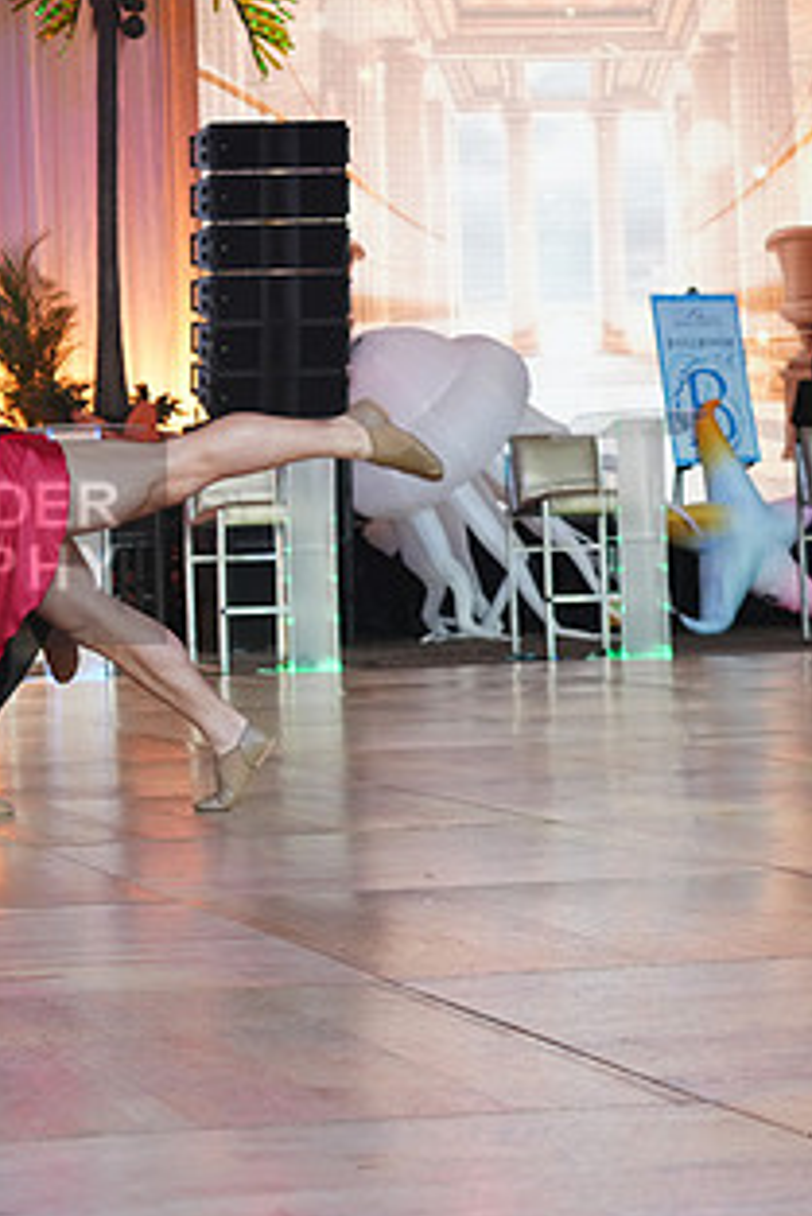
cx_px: -256
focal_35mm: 100
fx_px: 3379
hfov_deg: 13.2
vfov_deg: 20.4
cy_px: 542
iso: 2000
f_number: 4
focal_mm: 54
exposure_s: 1/320
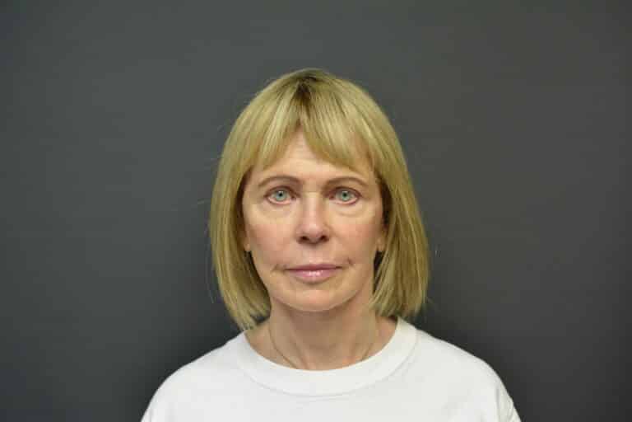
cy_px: 211
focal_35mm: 60
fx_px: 1053
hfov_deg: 33.4
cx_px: 316
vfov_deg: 22.6
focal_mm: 40
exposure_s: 1/60
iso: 800
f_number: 5
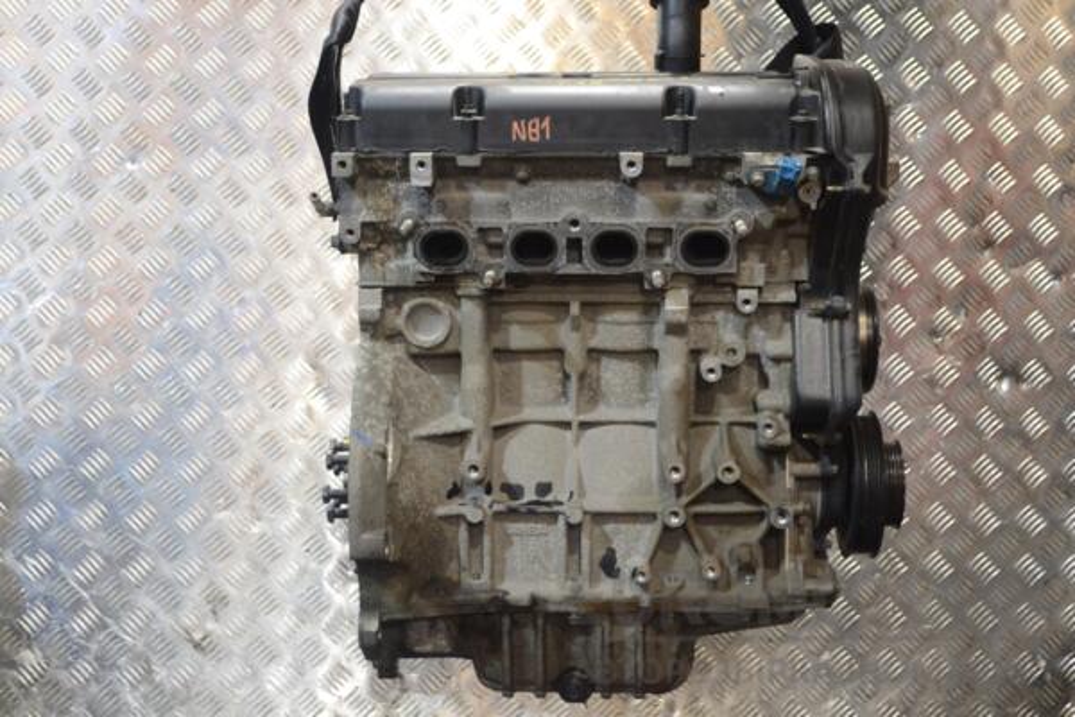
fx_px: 1523
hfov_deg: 38.9
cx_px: 538
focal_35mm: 51
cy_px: 358
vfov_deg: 26.5
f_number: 5
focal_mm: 34
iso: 1100
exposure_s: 1/30
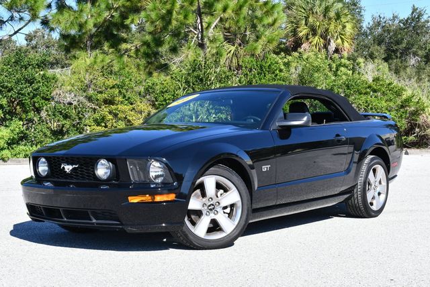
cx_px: 215
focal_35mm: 60
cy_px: 144
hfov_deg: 33.4
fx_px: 717
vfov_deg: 22.7
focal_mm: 30
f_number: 8
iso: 200
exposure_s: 1/250
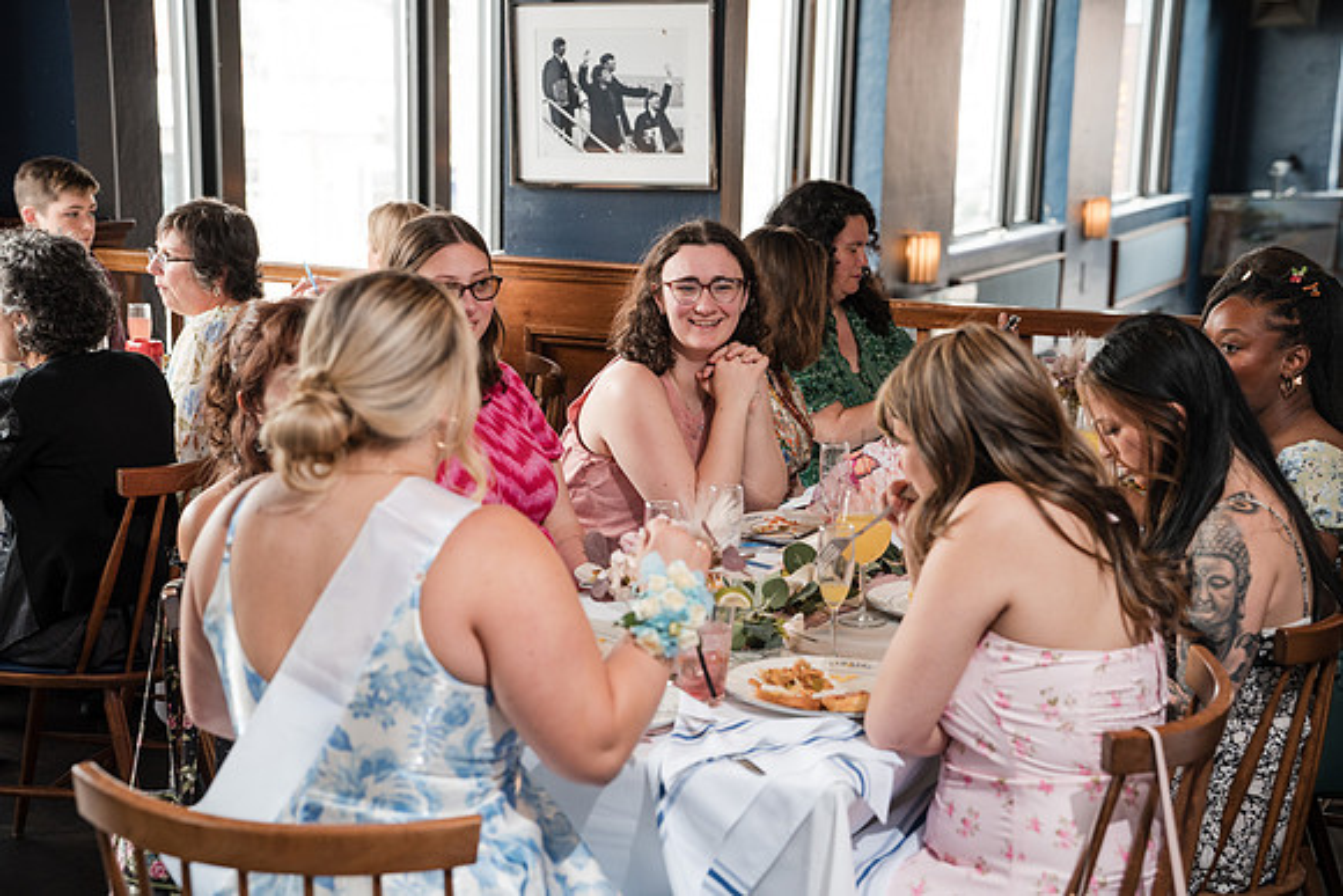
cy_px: 448
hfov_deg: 31.9
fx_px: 2351
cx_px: 672
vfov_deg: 21.6
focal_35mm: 63
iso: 1000
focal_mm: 63
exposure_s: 1/250
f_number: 4
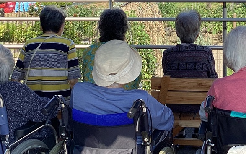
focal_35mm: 73
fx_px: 489
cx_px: 187
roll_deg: +0.4
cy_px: 8
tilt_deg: -3.1
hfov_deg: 27.8
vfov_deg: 17.5
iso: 25
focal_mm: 3.3
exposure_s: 1/539
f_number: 2.4
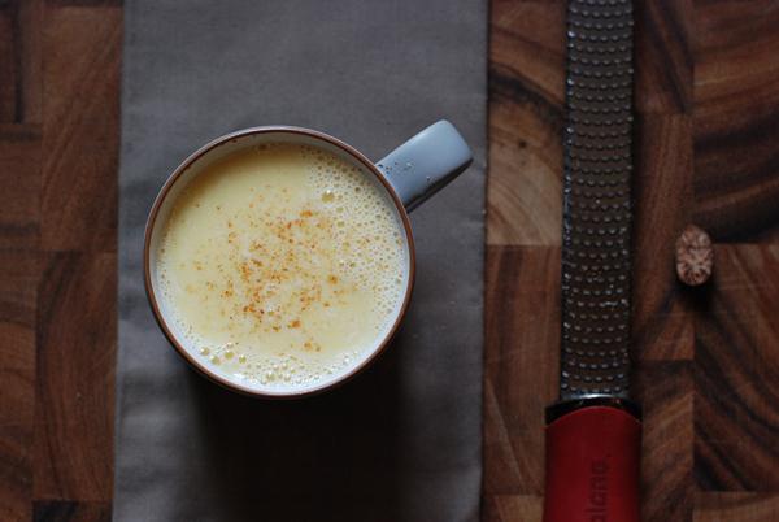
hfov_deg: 27.0
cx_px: 390
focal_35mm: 75
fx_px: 1625
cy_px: 261
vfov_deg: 18.2
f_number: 5
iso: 800
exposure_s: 1/60
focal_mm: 50
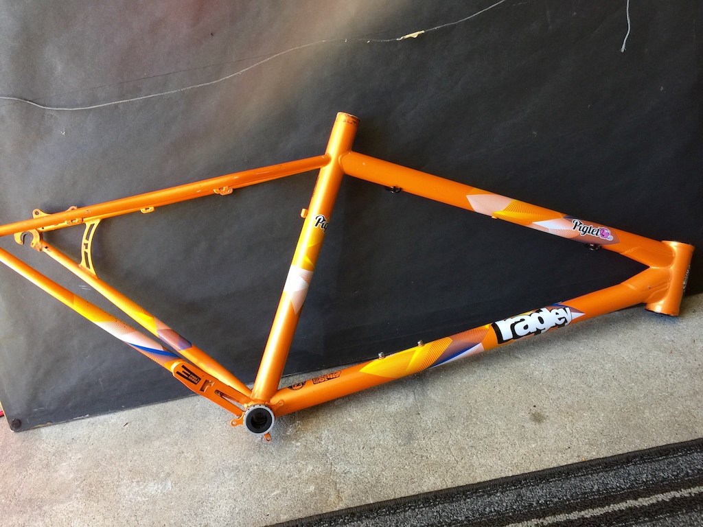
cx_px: 352
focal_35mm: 29
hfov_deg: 61.7
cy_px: 264
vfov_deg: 48.2
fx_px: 589
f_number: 2.2
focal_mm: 4.15
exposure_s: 1/40
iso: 32
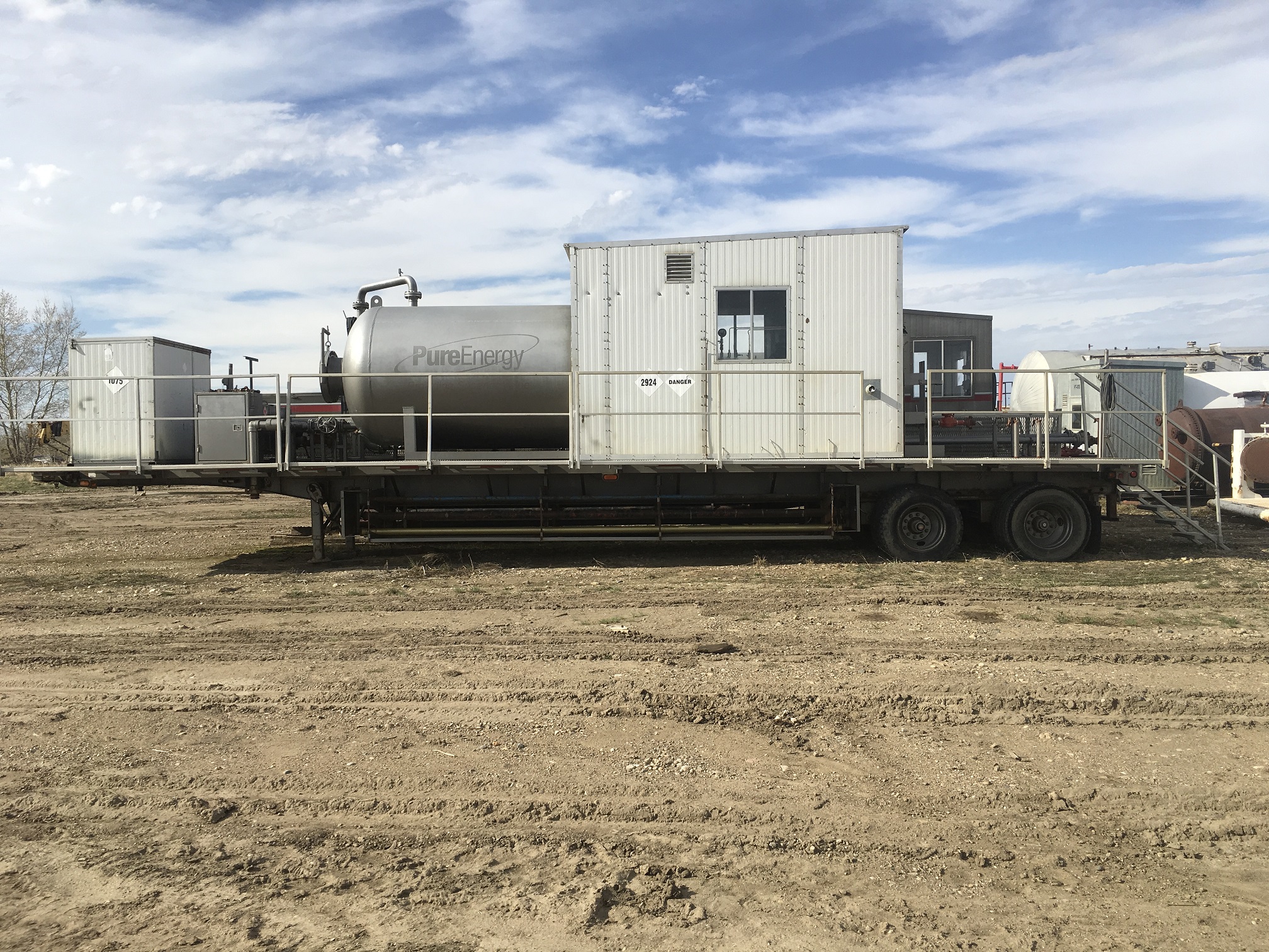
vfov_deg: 48.2
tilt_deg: -2.2
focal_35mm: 29
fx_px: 1063
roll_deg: +1.8
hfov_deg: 61.7
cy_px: 476
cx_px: 634
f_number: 2.2
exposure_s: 1/2137
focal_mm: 4.15
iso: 25
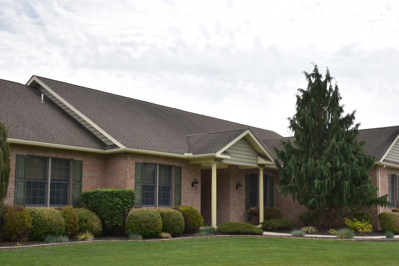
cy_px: 171
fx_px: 488
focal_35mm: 44
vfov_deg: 30.4
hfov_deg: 44.1
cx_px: 251
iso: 800
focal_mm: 31
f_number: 22
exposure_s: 1/200
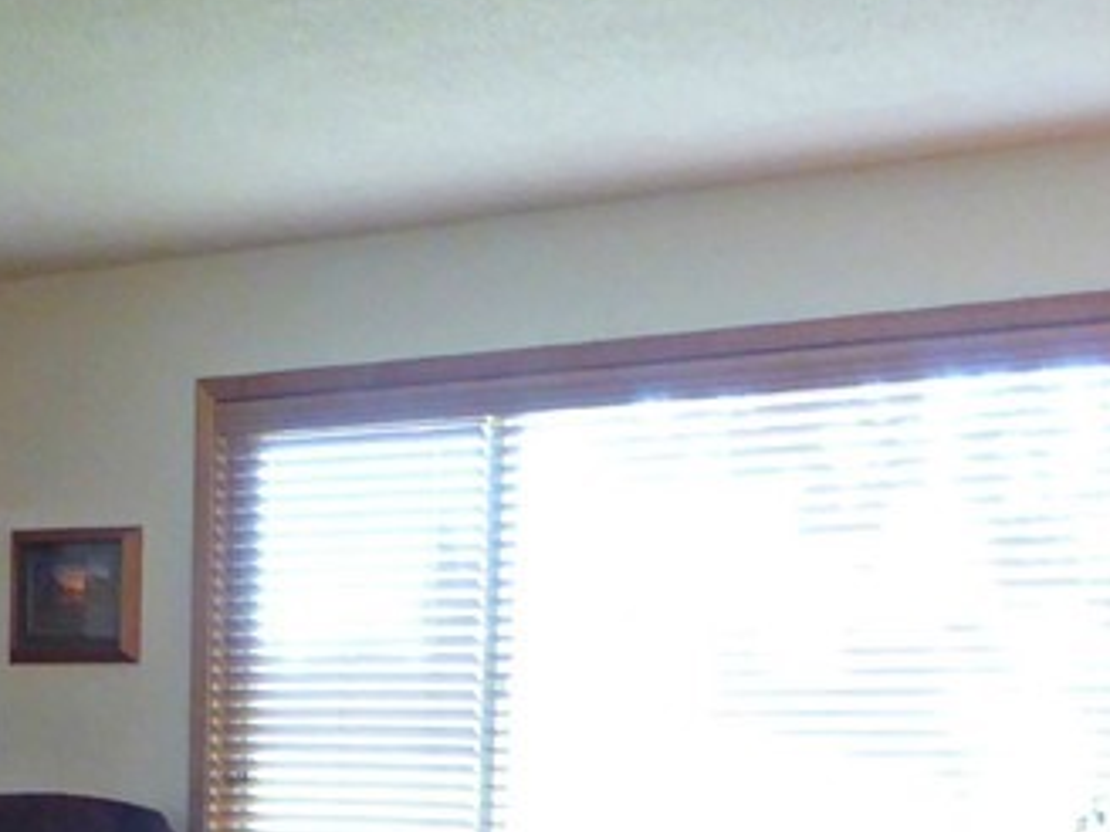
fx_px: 2501
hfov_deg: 24.3
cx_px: 95
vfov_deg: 17.5
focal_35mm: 78
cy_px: 1135
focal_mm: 4.3
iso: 400
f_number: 3.3
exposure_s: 1/25
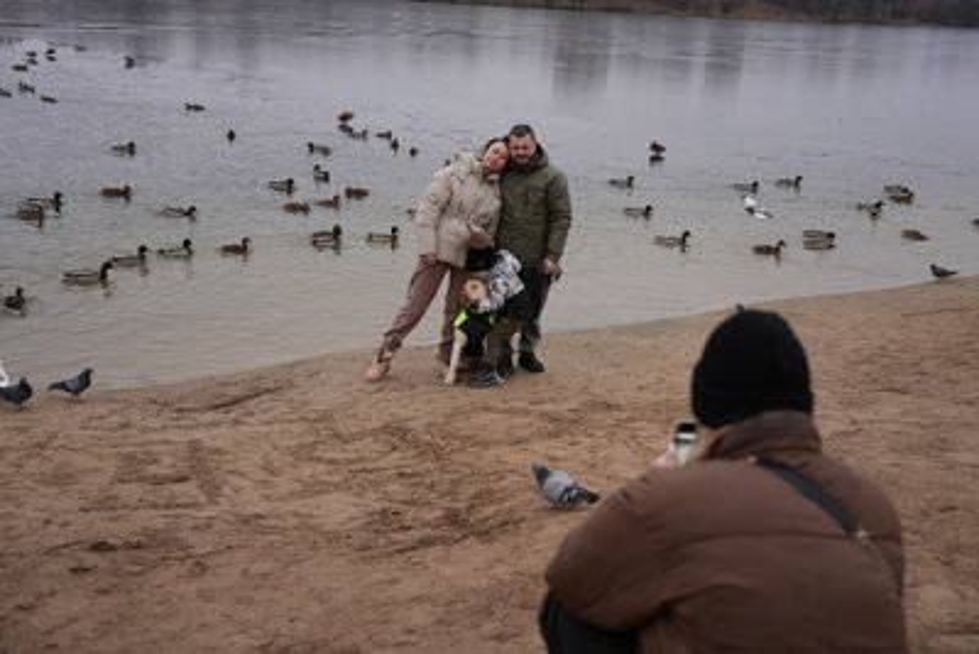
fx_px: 1034
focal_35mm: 38
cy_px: 327
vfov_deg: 35.1
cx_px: 490
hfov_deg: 50.7
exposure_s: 1/320
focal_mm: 38
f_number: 2.8
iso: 160
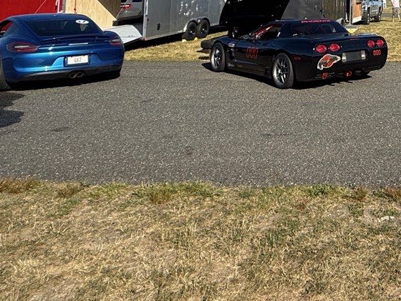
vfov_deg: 30.6
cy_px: -57
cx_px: 444
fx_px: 463
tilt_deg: +7.0
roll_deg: -0.7
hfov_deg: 38.5
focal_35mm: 40
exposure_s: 1/2237
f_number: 2.2
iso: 50
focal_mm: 2.22
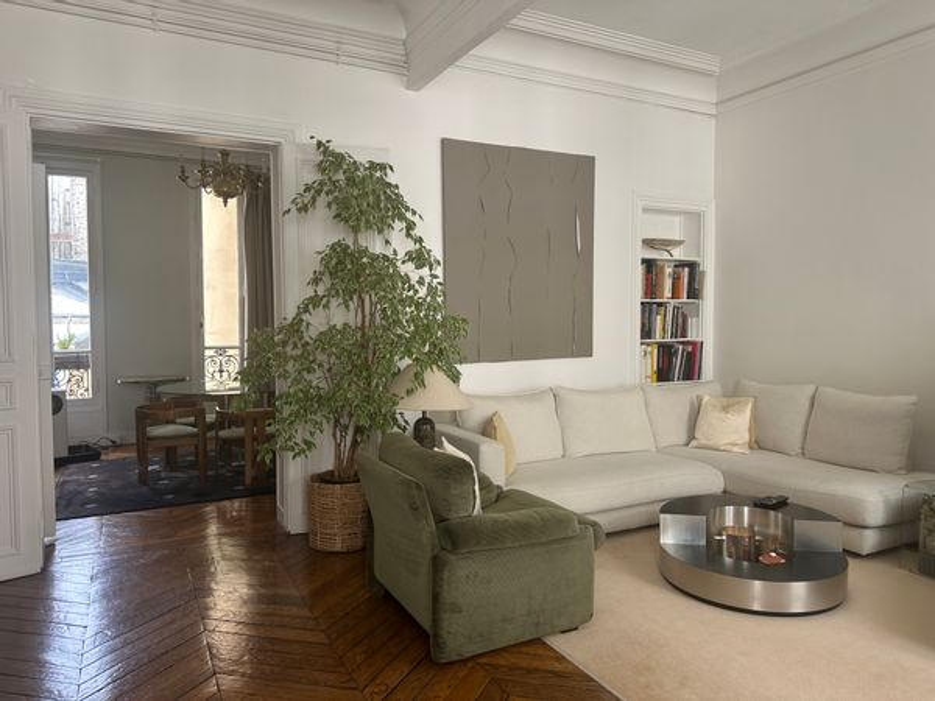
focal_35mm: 24
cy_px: 350
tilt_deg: -2.4
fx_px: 648
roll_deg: +0.4
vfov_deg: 56.8
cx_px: 468
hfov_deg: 71.6
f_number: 1.78
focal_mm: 6.86
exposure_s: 1/204
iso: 80
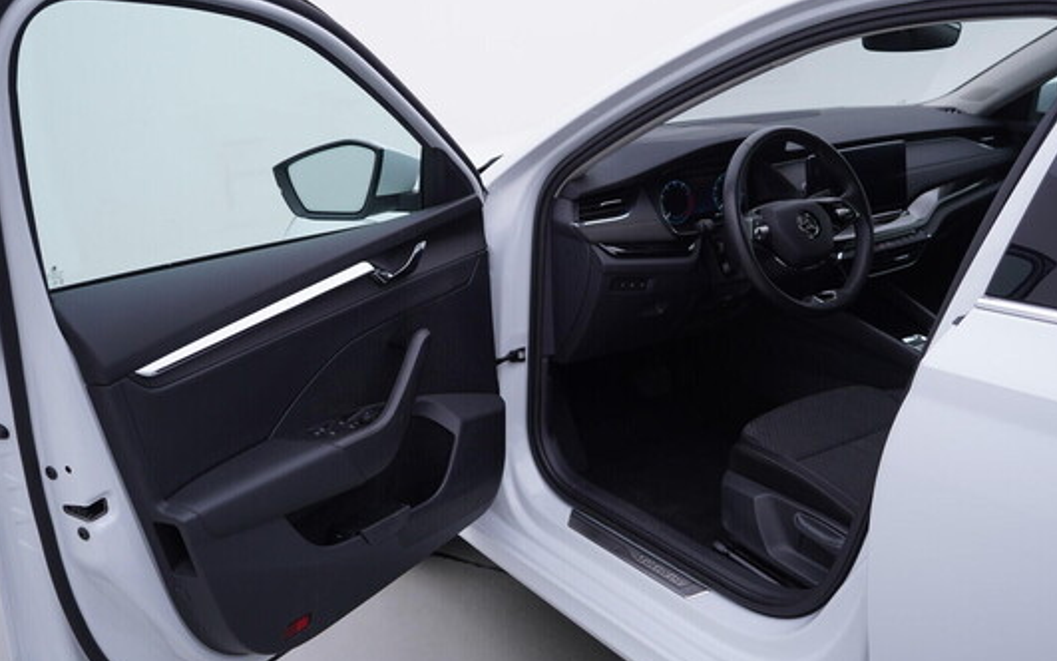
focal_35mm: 38
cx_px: 531
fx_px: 1095
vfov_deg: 33.6
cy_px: 306
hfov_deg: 51.5
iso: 125
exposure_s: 1/60
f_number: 4
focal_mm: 24
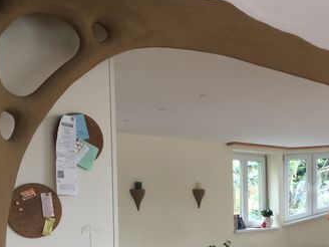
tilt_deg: -1.5
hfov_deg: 34.7
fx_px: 504
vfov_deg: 26.7
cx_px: 278
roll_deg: -0.3
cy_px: 216
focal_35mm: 53
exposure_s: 1/50
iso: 25
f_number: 2.2
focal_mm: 4.15
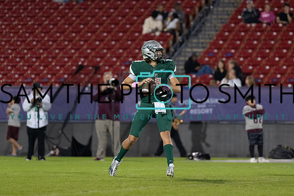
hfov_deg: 6.5
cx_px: 157
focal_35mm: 319
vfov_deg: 4.3
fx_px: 2605
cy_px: 88
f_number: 2.8
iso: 3200
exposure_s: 1/1250
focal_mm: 200
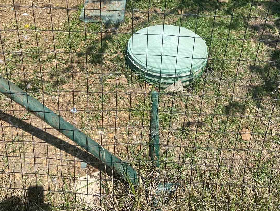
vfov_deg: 37.2
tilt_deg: -32.4
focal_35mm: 37
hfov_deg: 50.1
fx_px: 299
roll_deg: +0.9
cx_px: 131
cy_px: 39
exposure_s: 1/2513
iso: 32
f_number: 1.8
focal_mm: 4.25
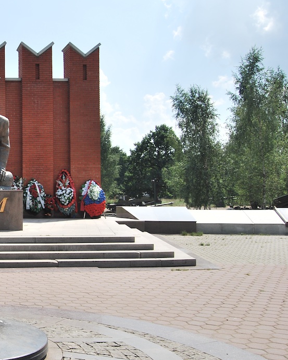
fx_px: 501
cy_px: 174
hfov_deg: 28.6
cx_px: -42
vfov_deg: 39.5
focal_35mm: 47
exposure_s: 1/640
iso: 200
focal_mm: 18
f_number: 7.1
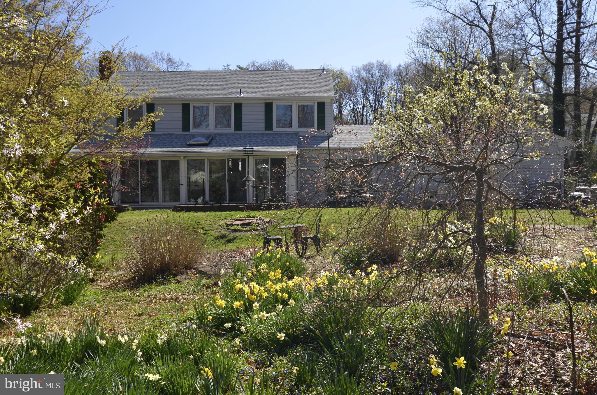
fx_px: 596
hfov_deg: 53.2
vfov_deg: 36.7
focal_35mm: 36
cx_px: 298
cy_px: 198
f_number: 6.3
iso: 100
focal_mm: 24
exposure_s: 1/160
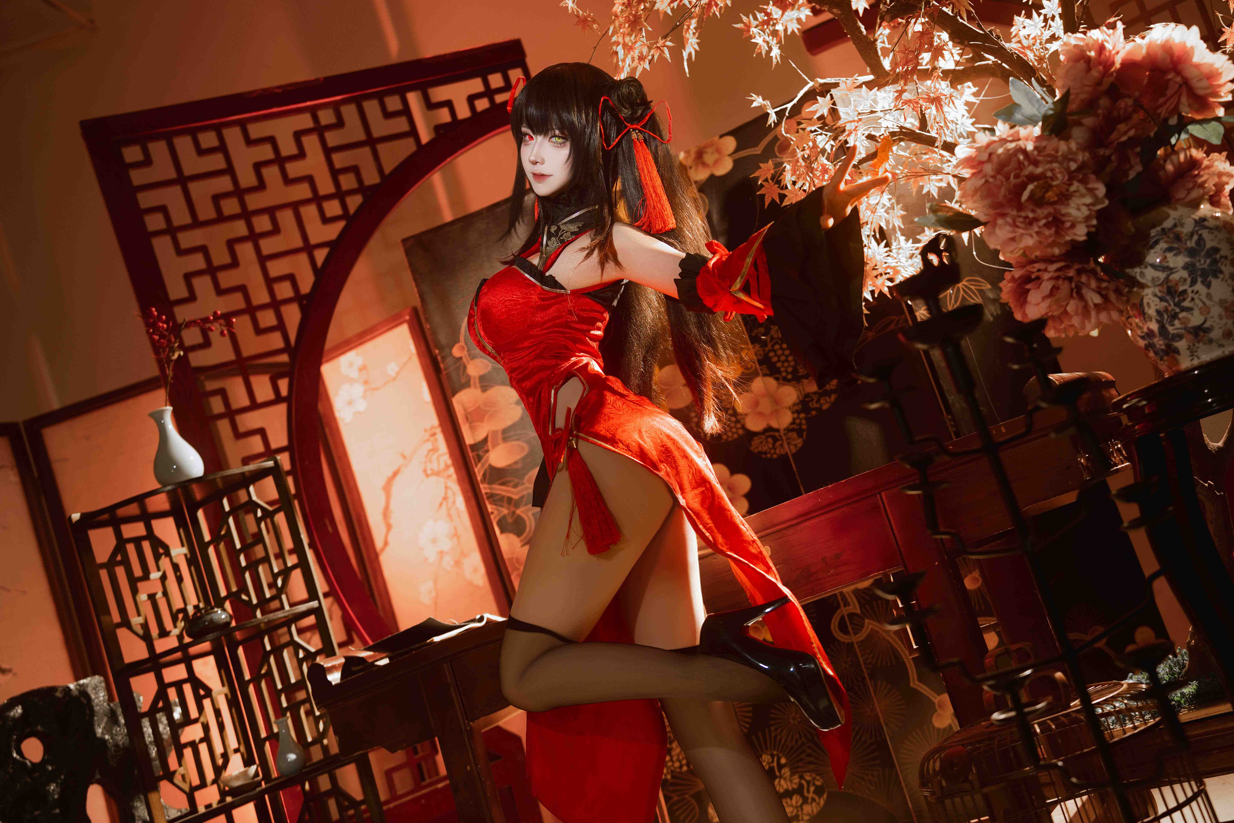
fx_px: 1508
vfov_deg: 30.5
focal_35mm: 44
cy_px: 415
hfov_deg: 44.5
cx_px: 626
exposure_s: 1/250
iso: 200
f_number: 2.8
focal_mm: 43
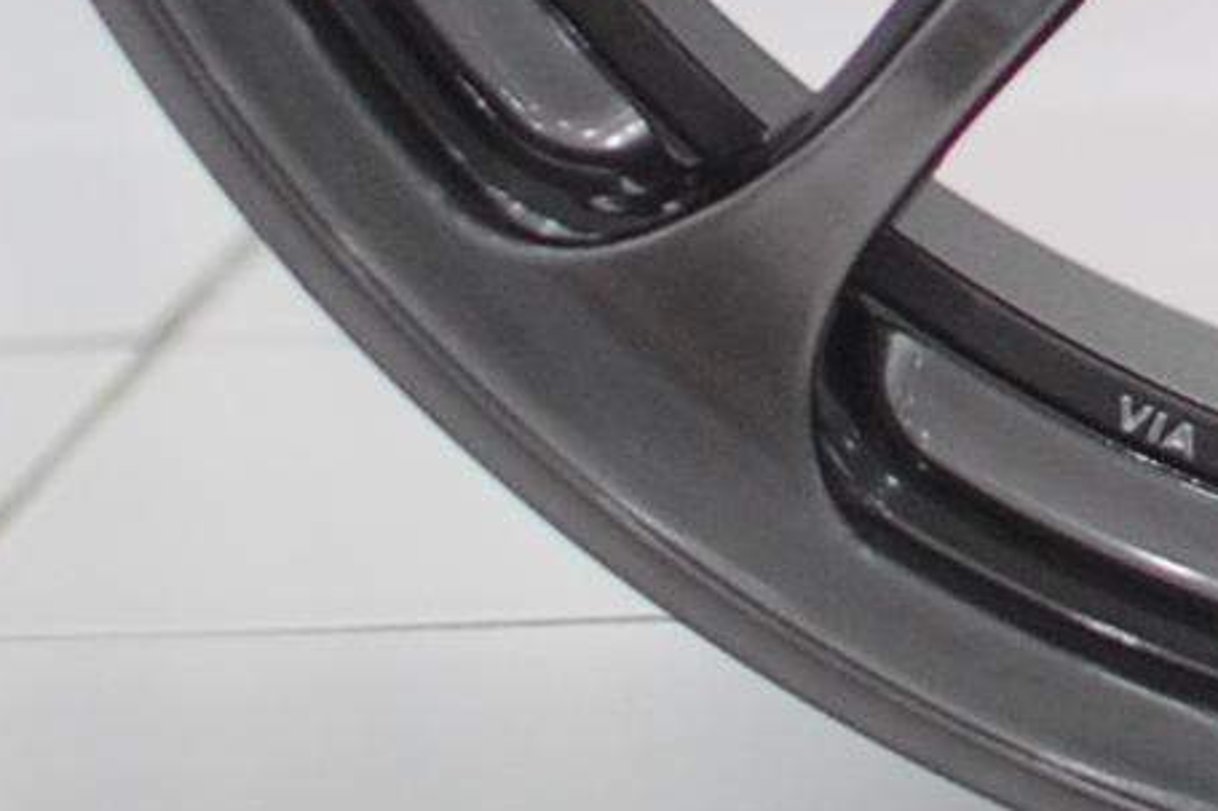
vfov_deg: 4.0
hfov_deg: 6.1
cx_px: 1874
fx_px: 11336
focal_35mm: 335
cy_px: -1202
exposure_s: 1/1000
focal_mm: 35
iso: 400
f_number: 1.8
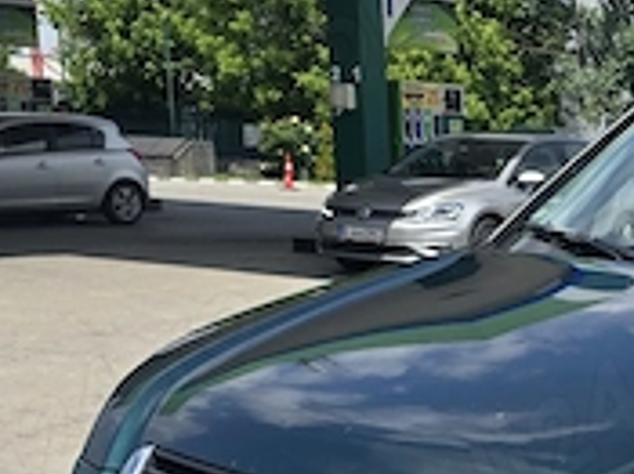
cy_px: 503
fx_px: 1446
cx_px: 786
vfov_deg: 18.1
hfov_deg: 22.5
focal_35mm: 79
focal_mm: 6.3
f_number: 1.7
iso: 12
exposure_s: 1/825
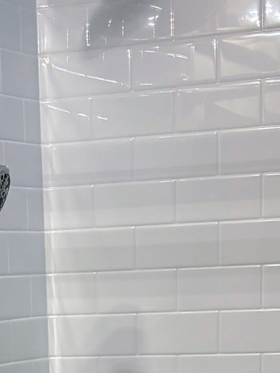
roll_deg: +0.4
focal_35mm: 127
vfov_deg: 14.1
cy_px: 630
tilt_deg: -13.4
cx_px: 46
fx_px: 1370
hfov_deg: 11.6
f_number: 1.6
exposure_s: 1/60
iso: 125
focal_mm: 5.96
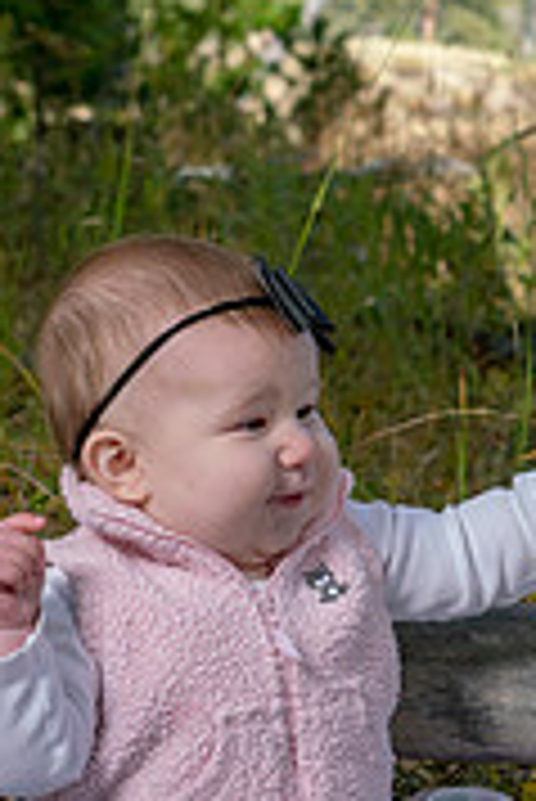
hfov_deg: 11.8
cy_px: 664
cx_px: 671
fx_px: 2541
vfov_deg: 17.7
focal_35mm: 114
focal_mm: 35
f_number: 4.5
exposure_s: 1/800
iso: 160
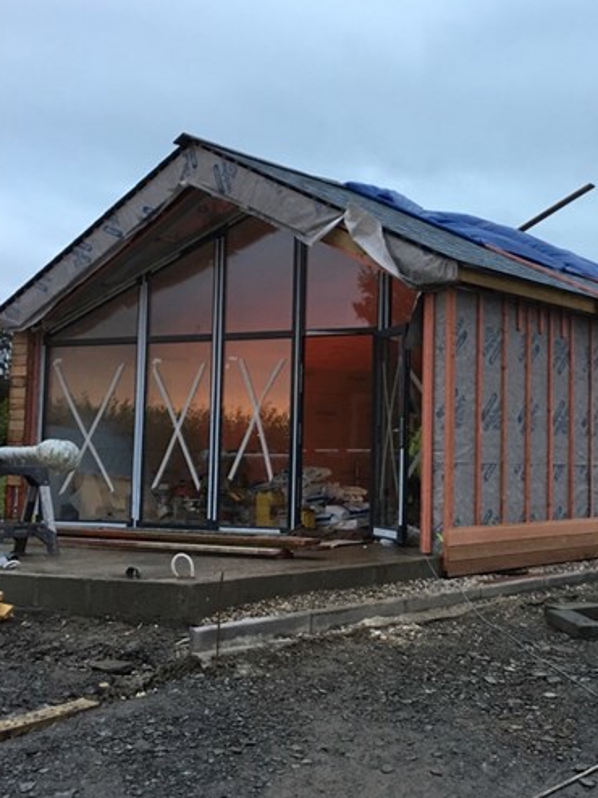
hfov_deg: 30.2
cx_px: 470
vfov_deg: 40.4
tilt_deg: +3.5
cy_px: 391
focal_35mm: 47
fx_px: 1084
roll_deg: -1.4
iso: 40
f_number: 2.2
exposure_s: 1/33
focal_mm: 4.15
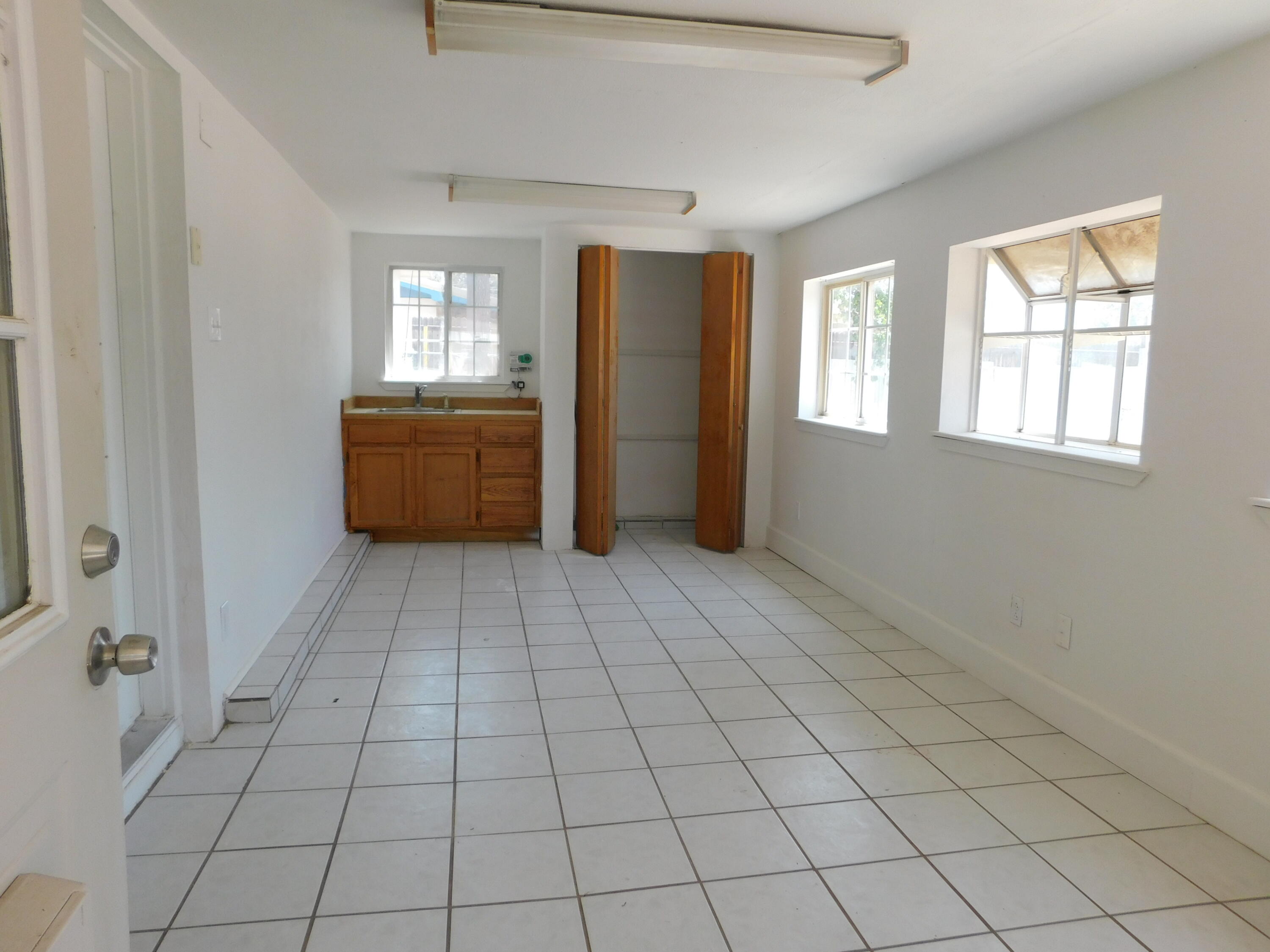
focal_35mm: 23
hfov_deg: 73.9
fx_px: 844
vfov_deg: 58.9
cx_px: 635
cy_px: 476
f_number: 3
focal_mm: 4
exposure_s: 1/125
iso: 125
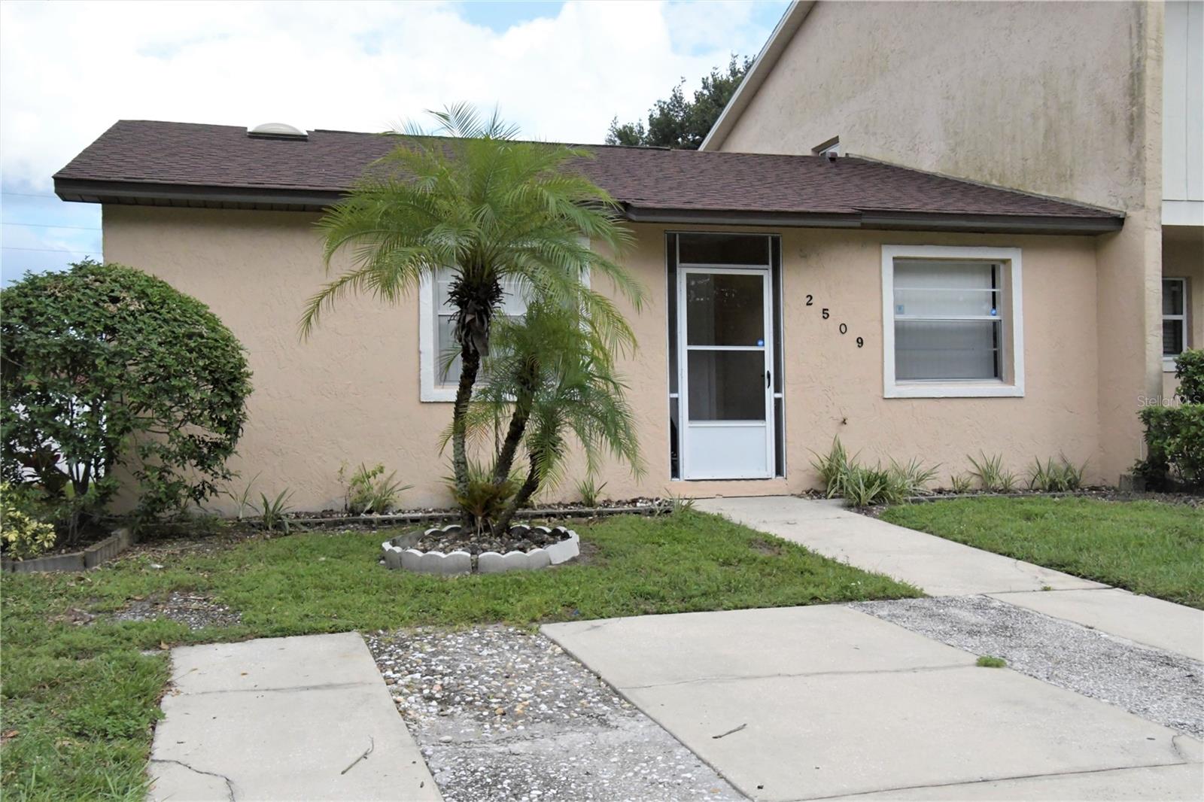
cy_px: 401
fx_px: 1204
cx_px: 602
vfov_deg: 36.9
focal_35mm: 36
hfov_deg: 53.1
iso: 6400
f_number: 11
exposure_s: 1/4000
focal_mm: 24
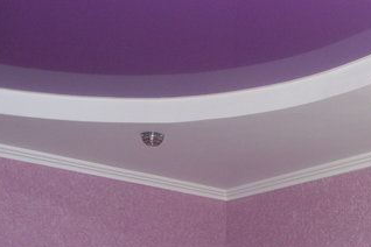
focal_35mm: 77
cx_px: 356
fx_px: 793
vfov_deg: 17.7
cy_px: 168
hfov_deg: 25.2
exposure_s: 1/30
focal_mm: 6.3
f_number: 2.8
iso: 200
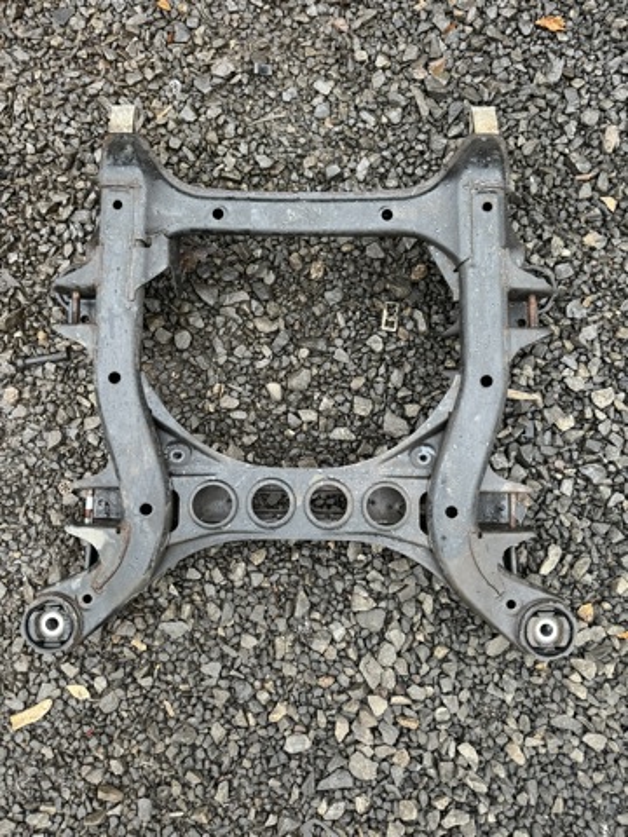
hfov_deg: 56.8
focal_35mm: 24
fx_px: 581
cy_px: 418
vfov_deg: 71.6
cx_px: 314
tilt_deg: -80.1
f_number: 1.78
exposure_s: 1/60
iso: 320
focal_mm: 6.76
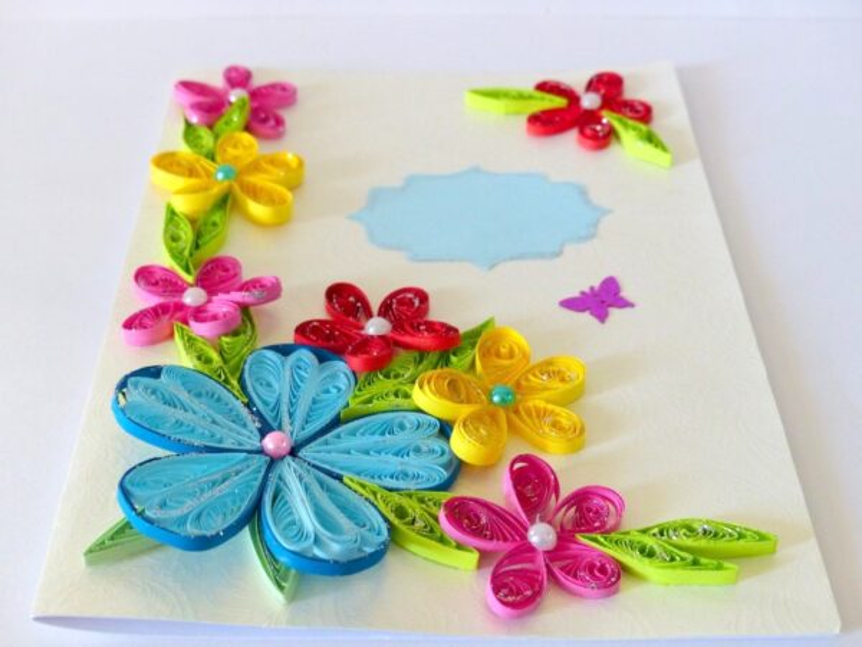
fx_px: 1345
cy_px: 324
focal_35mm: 54
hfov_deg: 35.5
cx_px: 431
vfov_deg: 27.0
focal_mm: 9.8
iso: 400
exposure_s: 1/50
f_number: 2.8
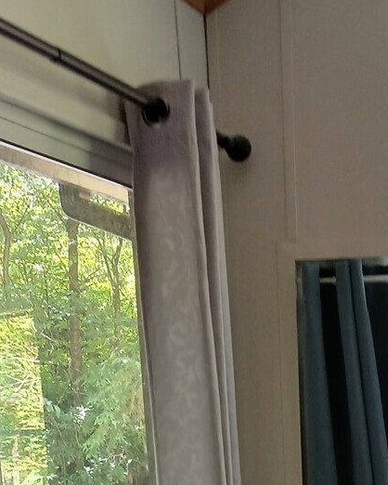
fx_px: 1004
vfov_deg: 24.1
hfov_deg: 21.8
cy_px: 614
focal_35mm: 70
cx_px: 237
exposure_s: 1/40
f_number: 1.8
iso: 200
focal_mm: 3.98
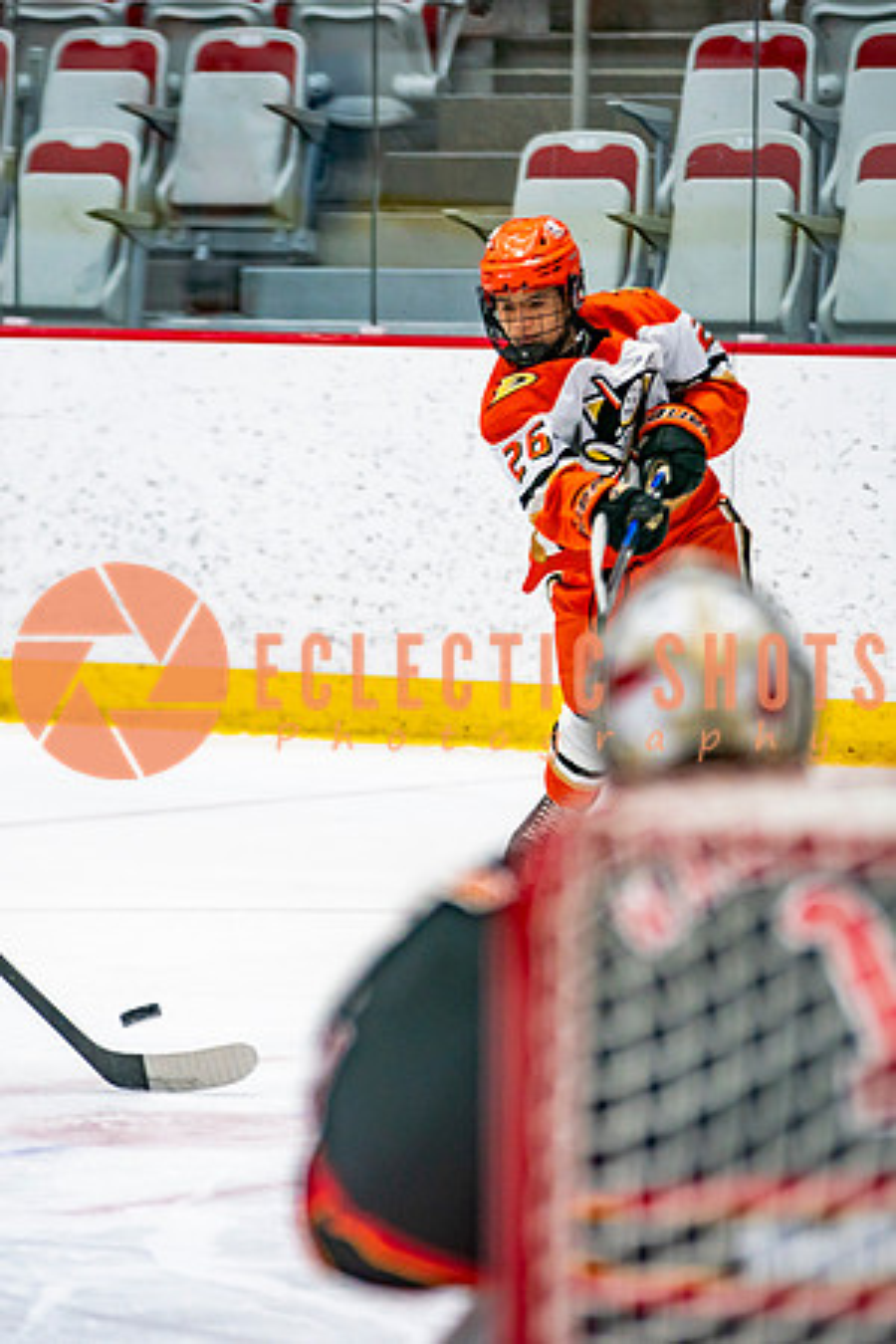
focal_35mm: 272
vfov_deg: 7.6
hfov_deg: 5.1
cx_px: 317
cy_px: 679
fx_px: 10144
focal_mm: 175
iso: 640
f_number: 2.8
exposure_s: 1/640
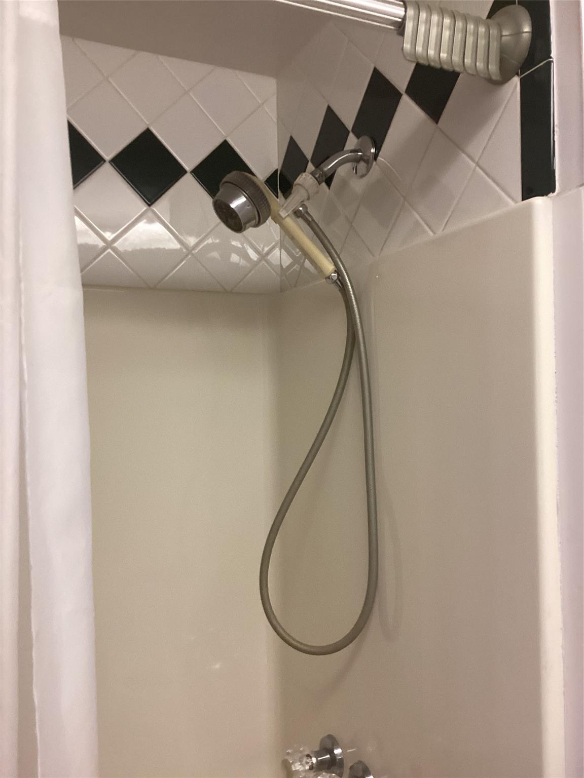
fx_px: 697
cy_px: 389
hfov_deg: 45.4
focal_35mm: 31
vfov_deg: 58.4
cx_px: 292
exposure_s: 1/60
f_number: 2.4
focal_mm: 3.3
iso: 200
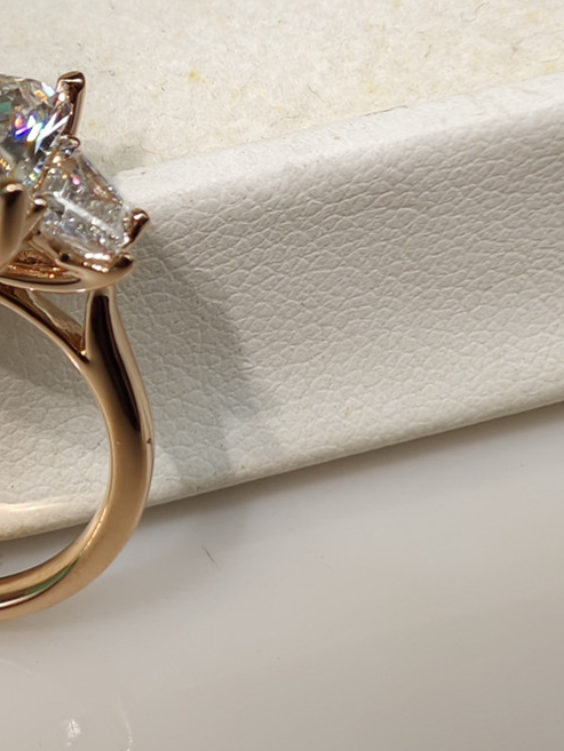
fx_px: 1216
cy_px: 383
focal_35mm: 56
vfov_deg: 34.3
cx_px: -58
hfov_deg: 24.4
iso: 83
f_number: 2.2
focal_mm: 2.59
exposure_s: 1/100
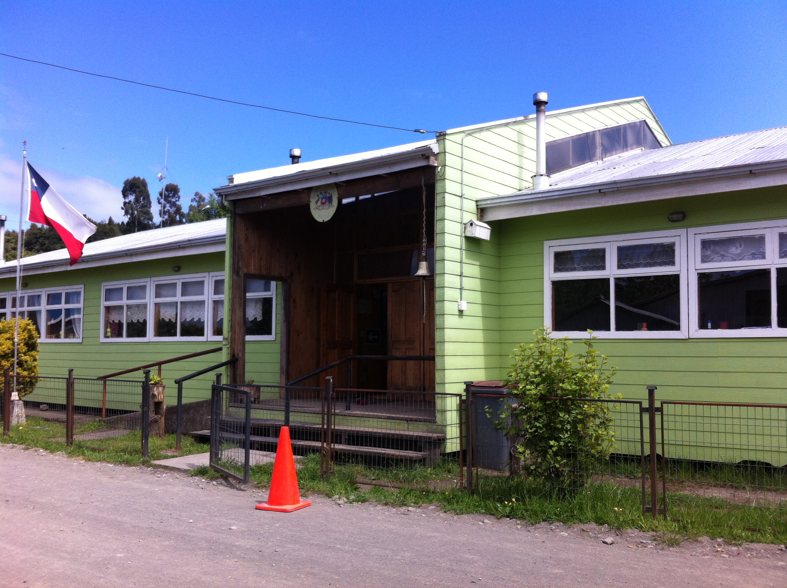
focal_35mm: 35
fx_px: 795
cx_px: 394
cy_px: 294
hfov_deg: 52.7
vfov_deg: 40.6
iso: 80
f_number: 2.8
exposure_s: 1/887
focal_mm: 3.85
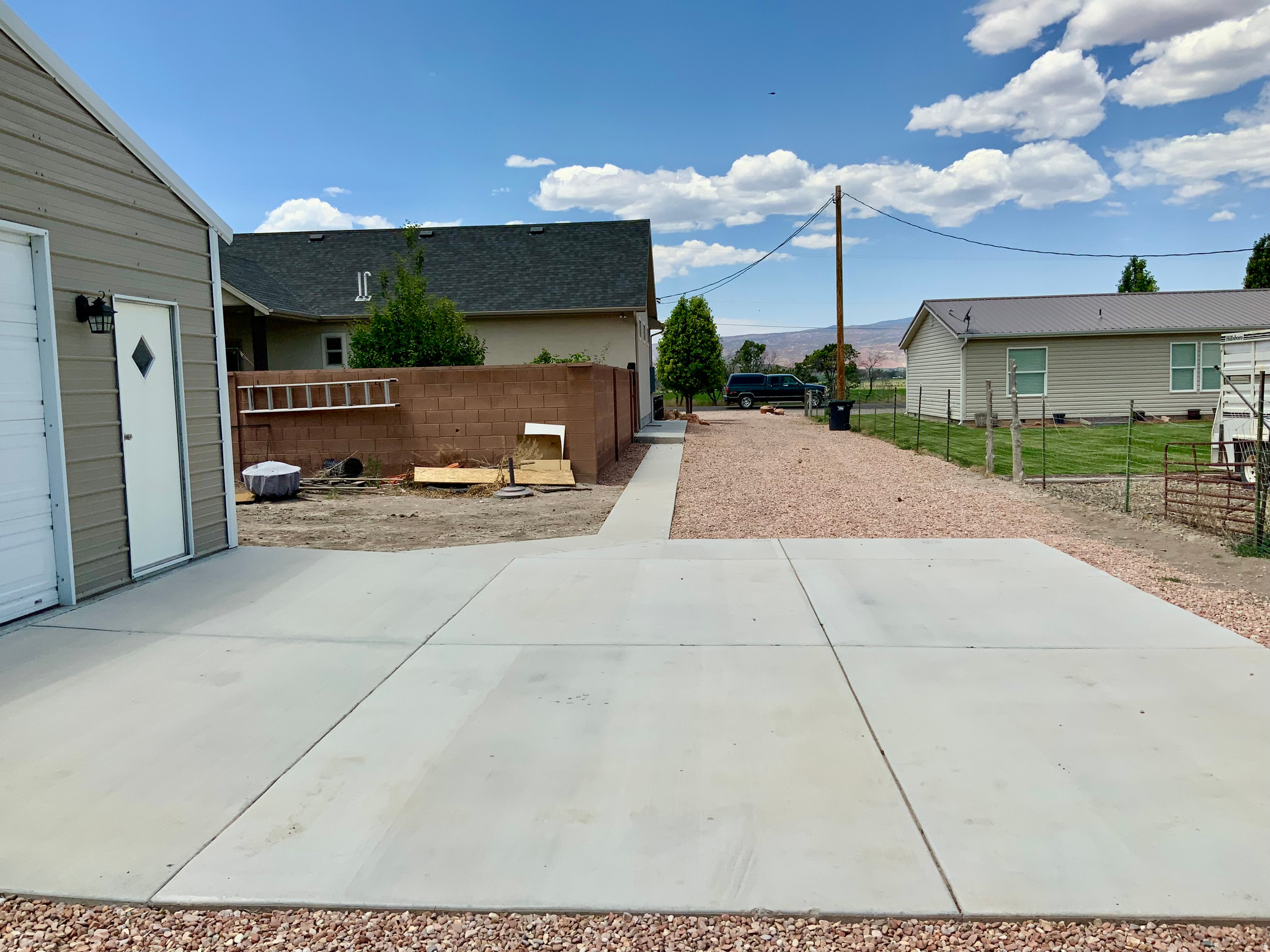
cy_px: 476
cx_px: 635
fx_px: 1064
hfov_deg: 61.7
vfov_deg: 48.2
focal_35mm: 29
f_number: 1.8
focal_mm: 3
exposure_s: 1/2667
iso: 16
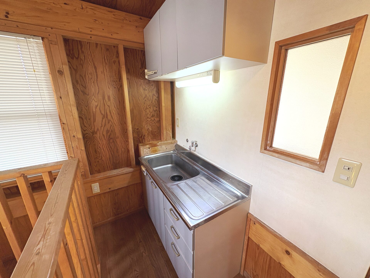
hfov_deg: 102.1
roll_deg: +0.7
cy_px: 139
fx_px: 150
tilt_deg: -15.8
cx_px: 185
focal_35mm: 14
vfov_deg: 85.7
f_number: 2.2
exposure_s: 1/100
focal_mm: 2.22
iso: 160
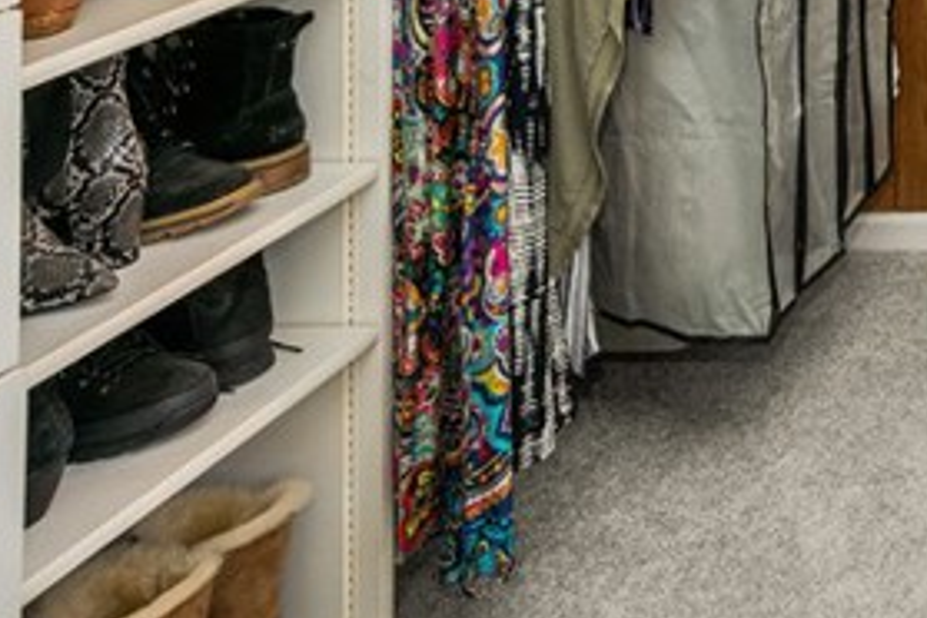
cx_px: 1435
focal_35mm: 55
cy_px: -442
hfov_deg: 25.6
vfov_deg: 19.5
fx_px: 1416
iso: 100
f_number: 6.3
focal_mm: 15
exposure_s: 1/3
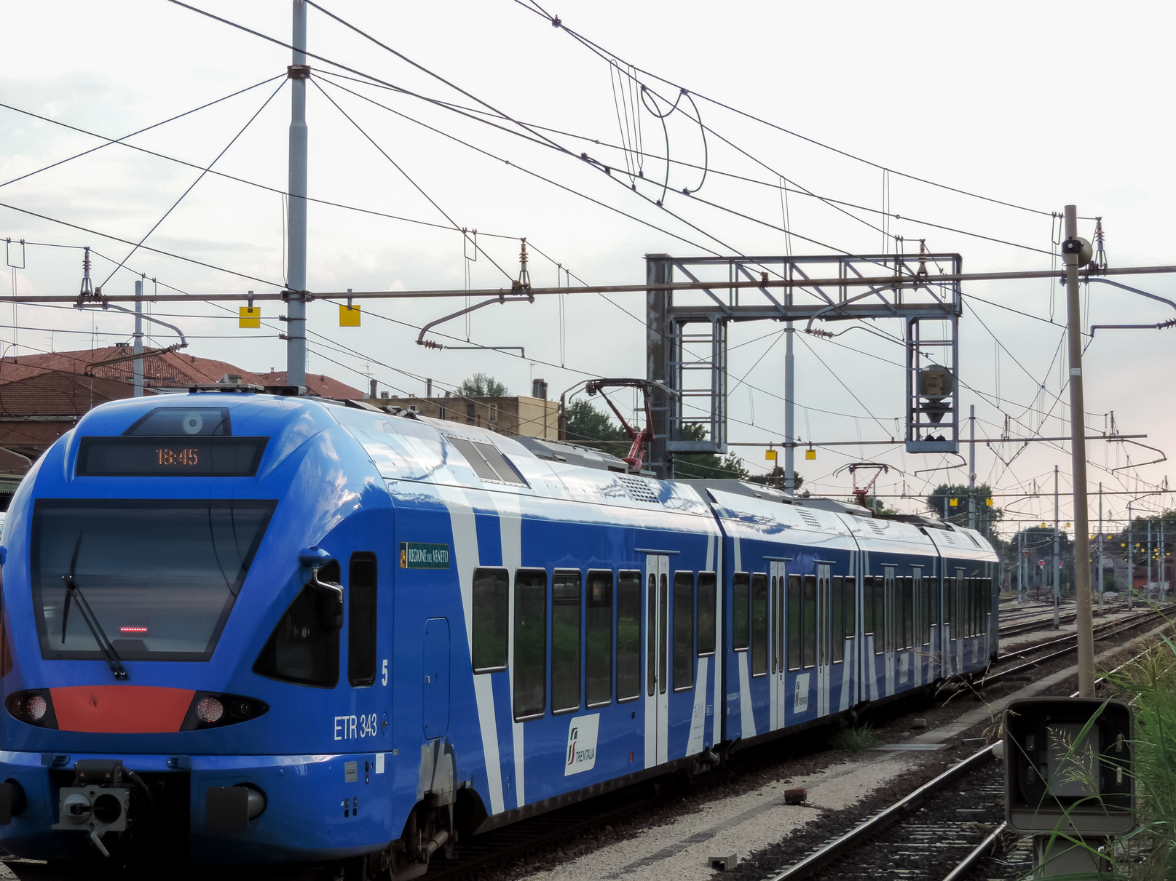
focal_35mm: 107
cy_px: 479
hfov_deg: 18.4
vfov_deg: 13.8
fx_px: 3635
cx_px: 537
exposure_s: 1/320
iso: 80
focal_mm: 16
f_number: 4.1
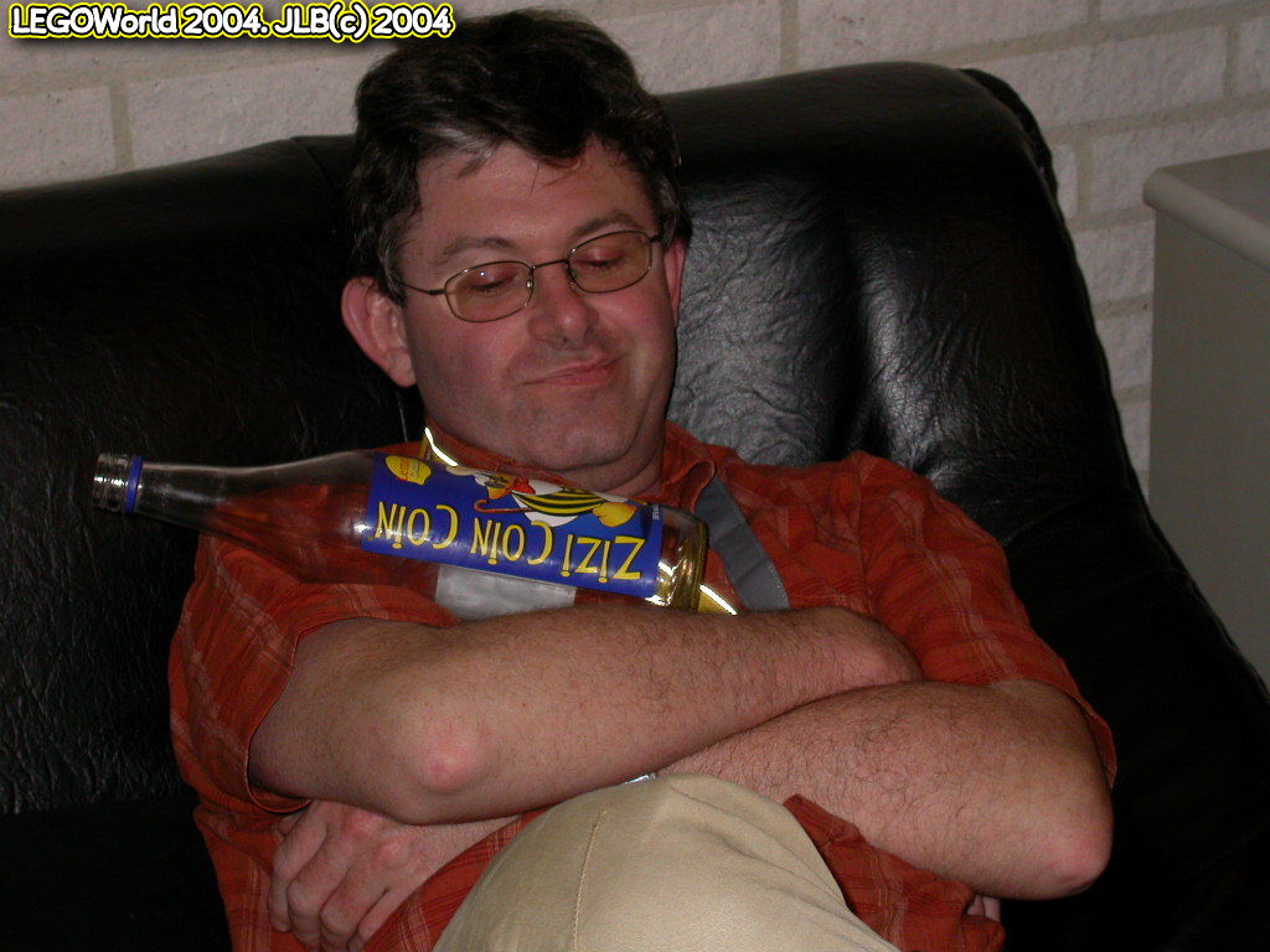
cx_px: 635
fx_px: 3852
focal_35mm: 105
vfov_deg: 14.1
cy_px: 476
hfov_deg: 18.7
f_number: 4
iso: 100
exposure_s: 1/60.3
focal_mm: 21.8
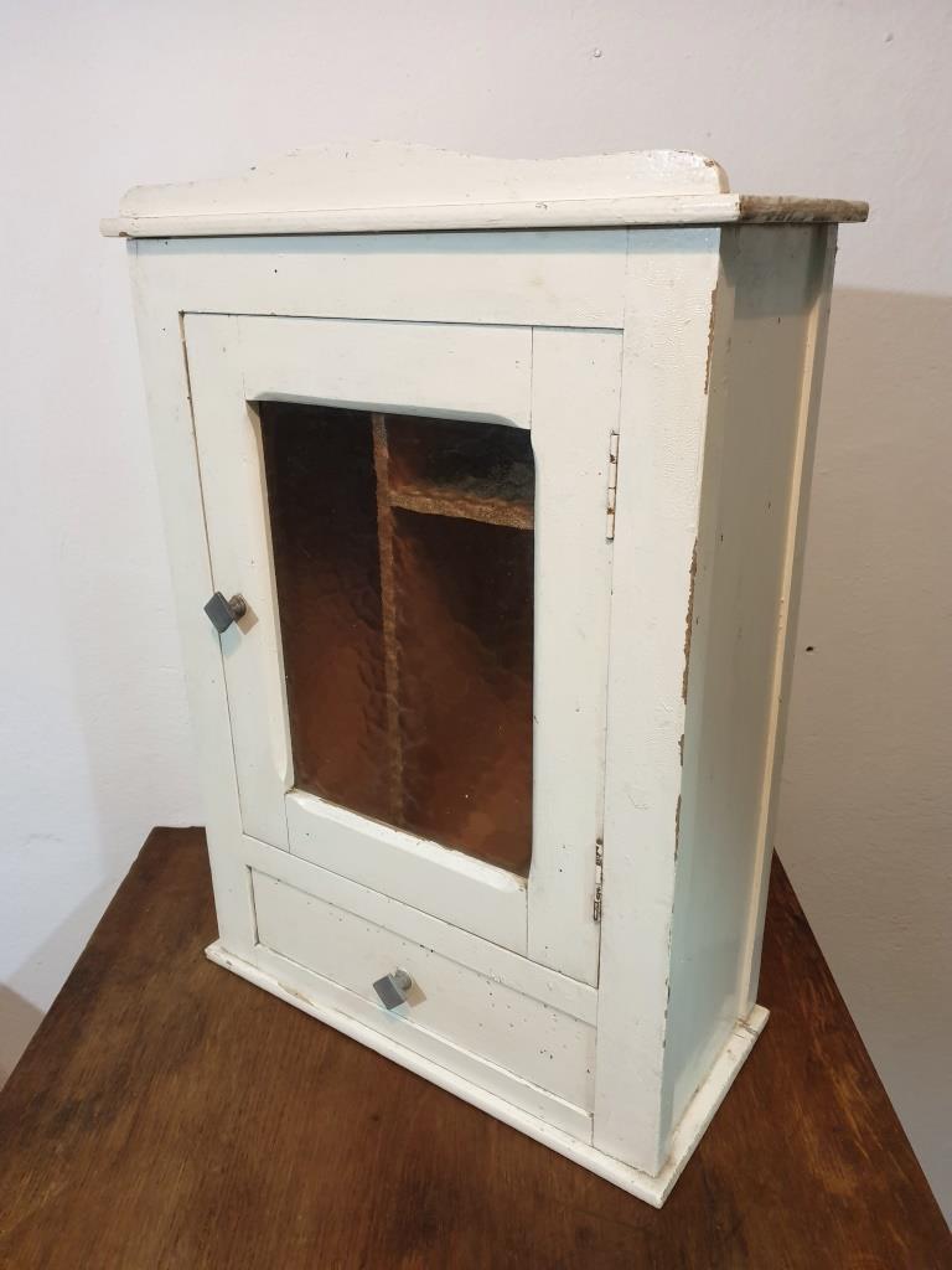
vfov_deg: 67.3
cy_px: 635
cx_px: 476
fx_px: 953
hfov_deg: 53.1
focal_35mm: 26
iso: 400
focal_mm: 4.3
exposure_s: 1/50
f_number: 1.5
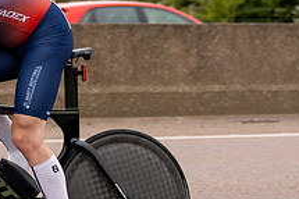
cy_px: 61
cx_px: -14
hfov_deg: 9.3
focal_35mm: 219
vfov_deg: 6.3
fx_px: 1817
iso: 320
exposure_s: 1/1000
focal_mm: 81
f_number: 3.5
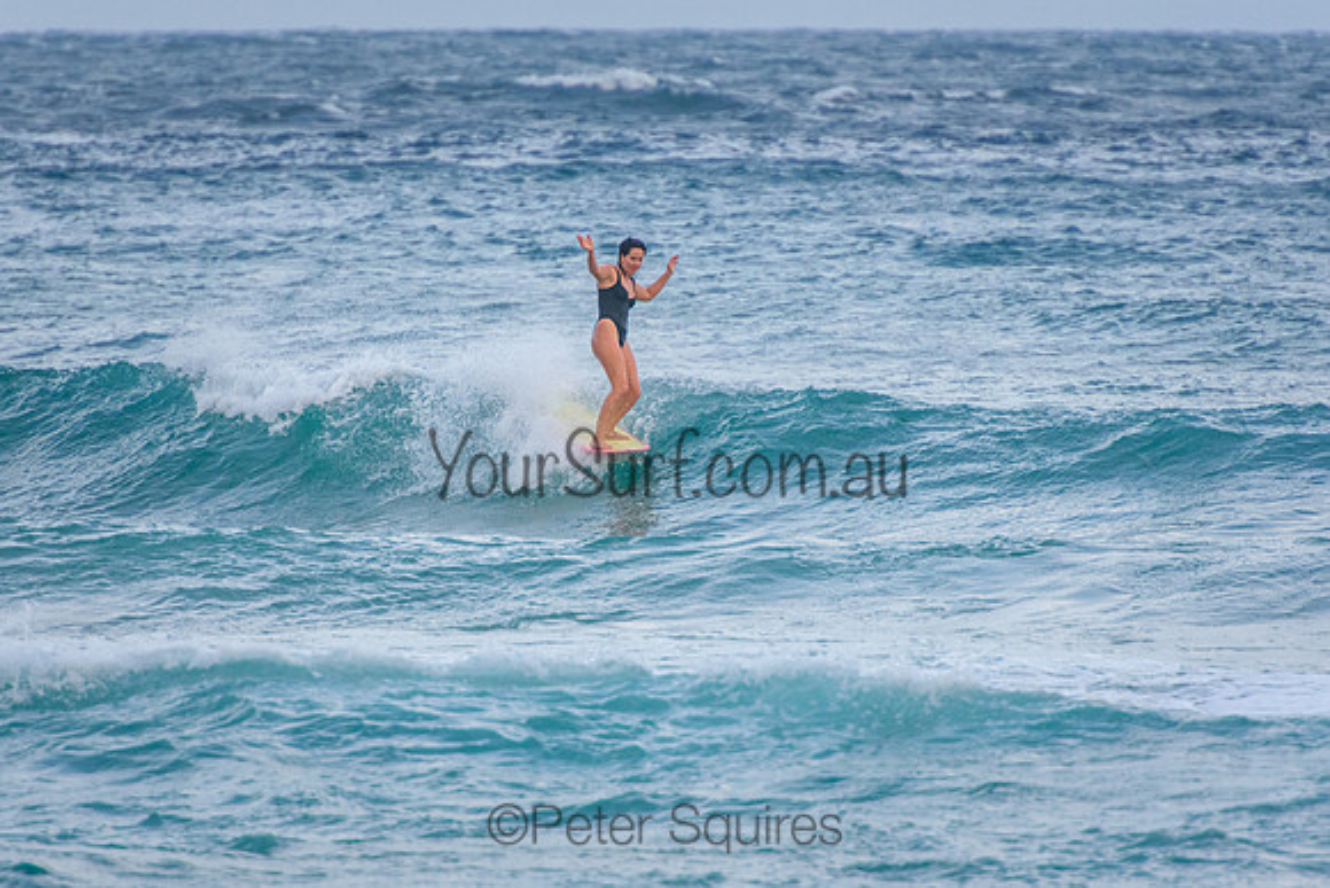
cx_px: 665
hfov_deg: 3.4
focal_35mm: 615
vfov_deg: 2.2
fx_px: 22717
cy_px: 444
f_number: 5.6
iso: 1000
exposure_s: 1/1600
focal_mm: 400
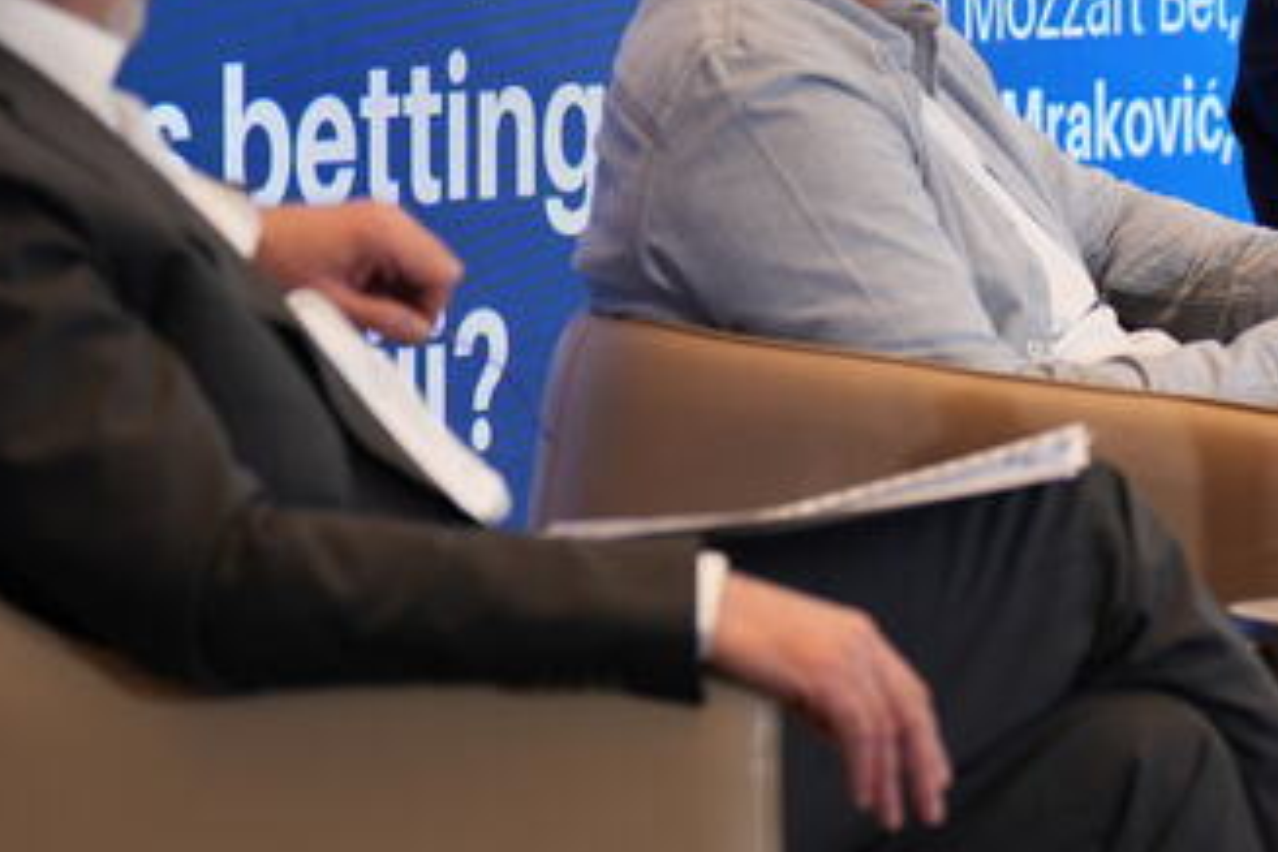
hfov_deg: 6.1
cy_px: 164
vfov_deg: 4.1
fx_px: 11998
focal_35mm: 338
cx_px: 1622
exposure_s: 1/100
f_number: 2.8
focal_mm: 92
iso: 160
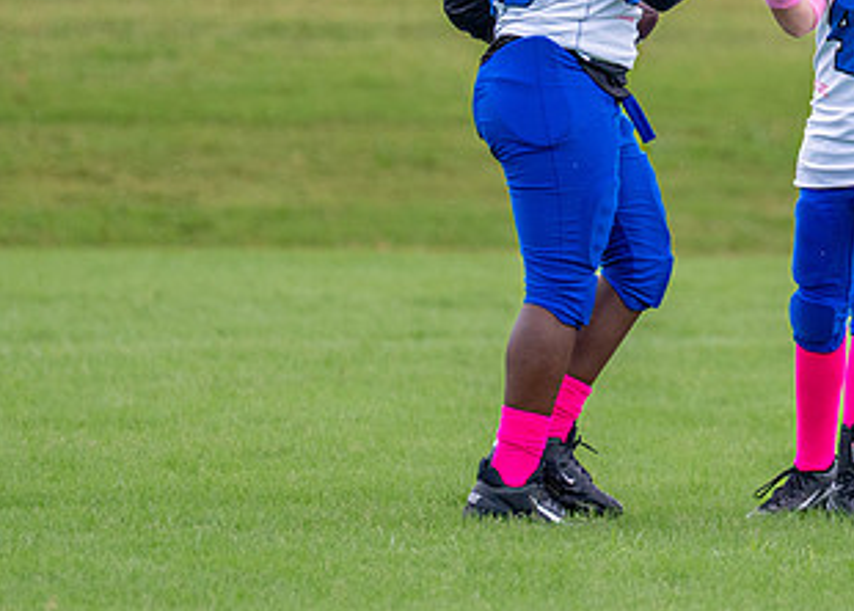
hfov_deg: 3.3
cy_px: -6
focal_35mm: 617
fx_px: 14978
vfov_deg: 2.3
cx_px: 809
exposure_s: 1/3200
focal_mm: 200
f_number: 2.8
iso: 400
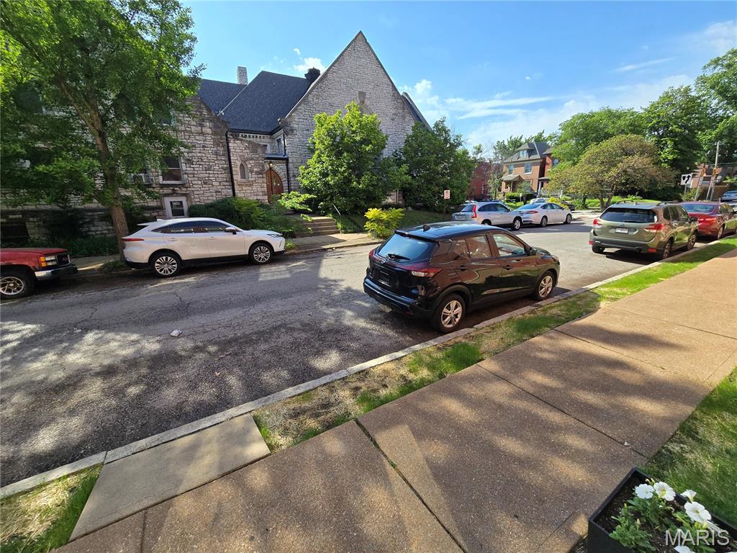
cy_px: 276
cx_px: 368
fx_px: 277
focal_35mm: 13
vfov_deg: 89.9
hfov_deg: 106.2
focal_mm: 2.2
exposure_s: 1/1505
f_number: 2.2
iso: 50
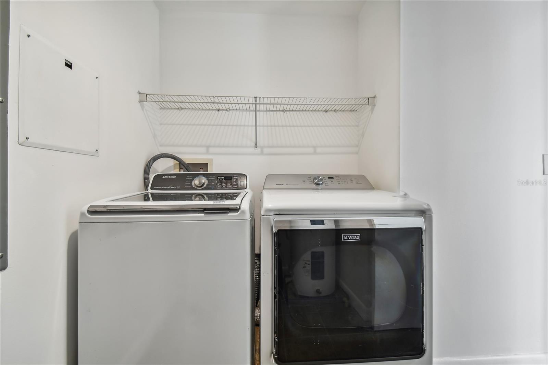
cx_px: 274
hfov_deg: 100.4
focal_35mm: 15
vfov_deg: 77.3
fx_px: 228
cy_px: 182
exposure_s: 1/4
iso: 100
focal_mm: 10
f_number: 7.1
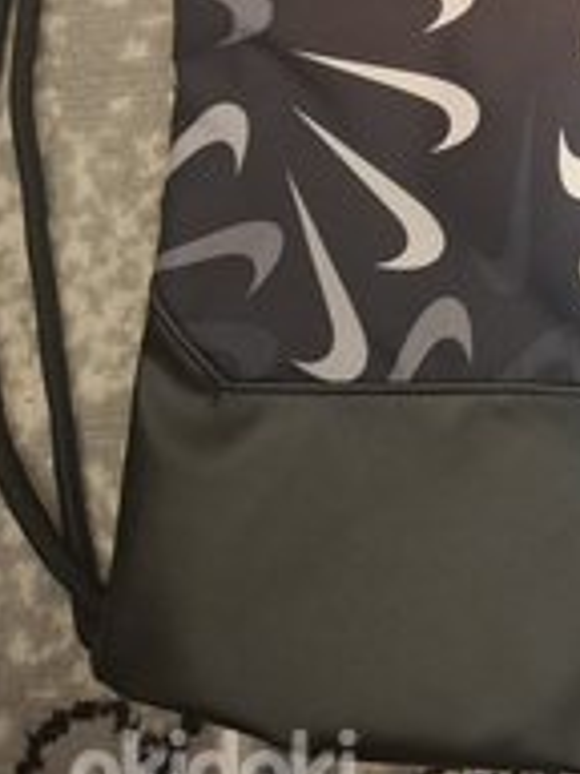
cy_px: -101
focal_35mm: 60
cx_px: 711
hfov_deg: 22.4
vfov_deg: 28.8
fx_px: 1340
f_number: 1.8
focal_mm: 5.54
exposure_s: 1/50
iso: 320
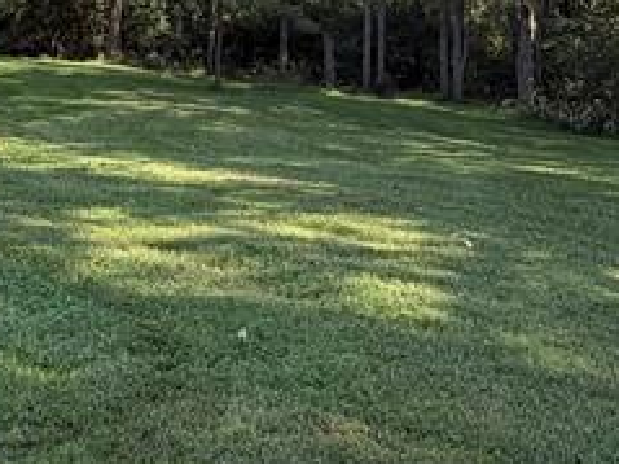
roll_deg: +0.2
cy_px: -254
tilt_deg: +14.1
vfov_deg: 20.5
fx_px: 1072
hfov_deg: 32.2
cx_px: 298
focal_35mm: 60
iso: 50
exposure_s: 1/502
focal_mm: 2.22
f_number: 2.2
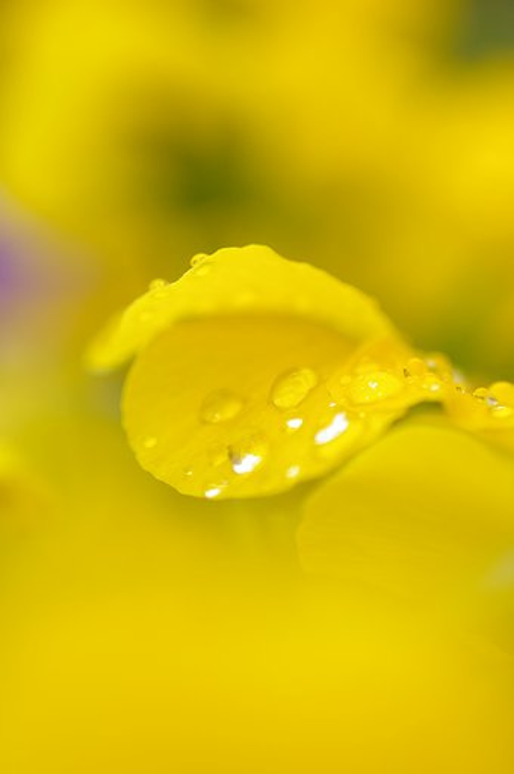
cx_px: 257
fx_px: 3221
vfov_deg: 13.7
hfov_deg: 9.1
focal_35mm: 150
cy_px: 387
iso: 200
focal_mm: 100
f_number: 2.8
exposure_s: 1/500
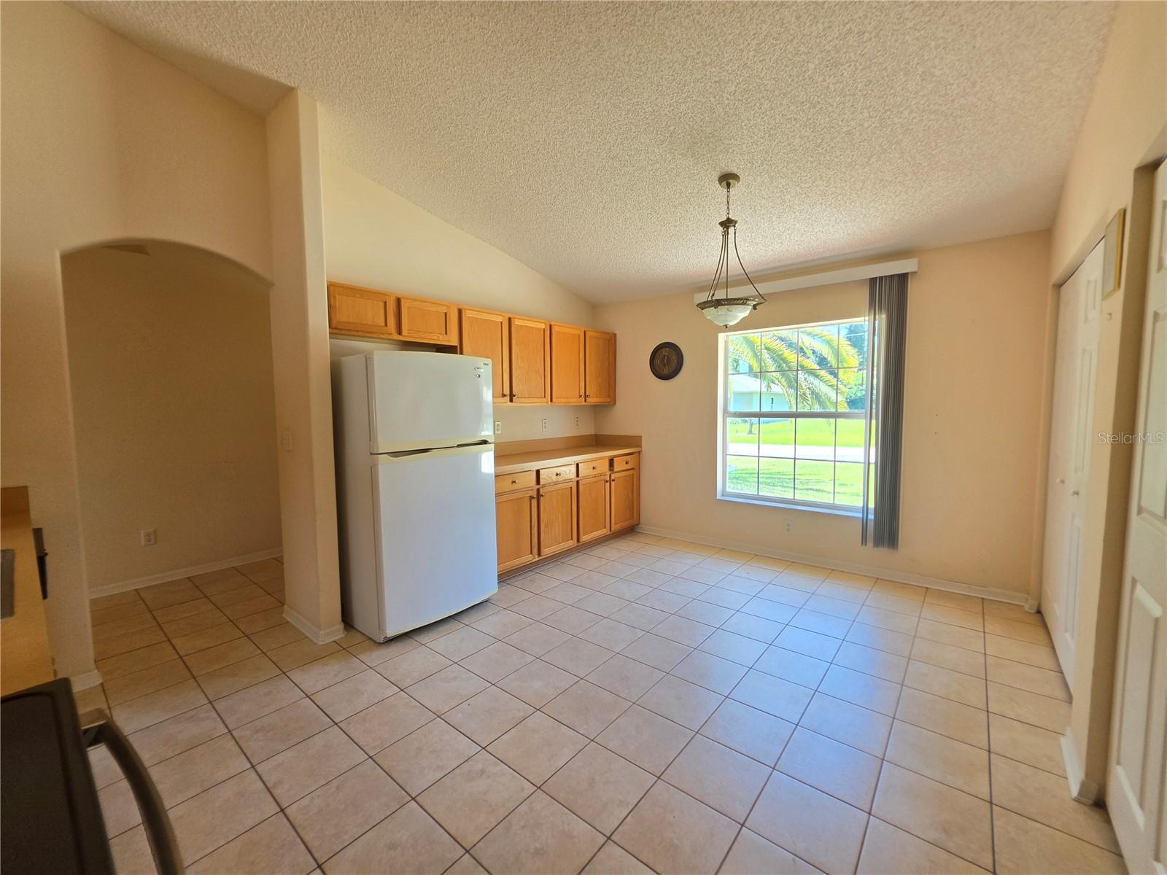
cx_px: 584
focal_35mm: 13
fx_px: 438
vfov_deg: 89.9
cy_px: 438
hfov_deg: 106.2
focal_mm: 2.2
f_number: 1.9
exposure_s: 1/120
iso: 64
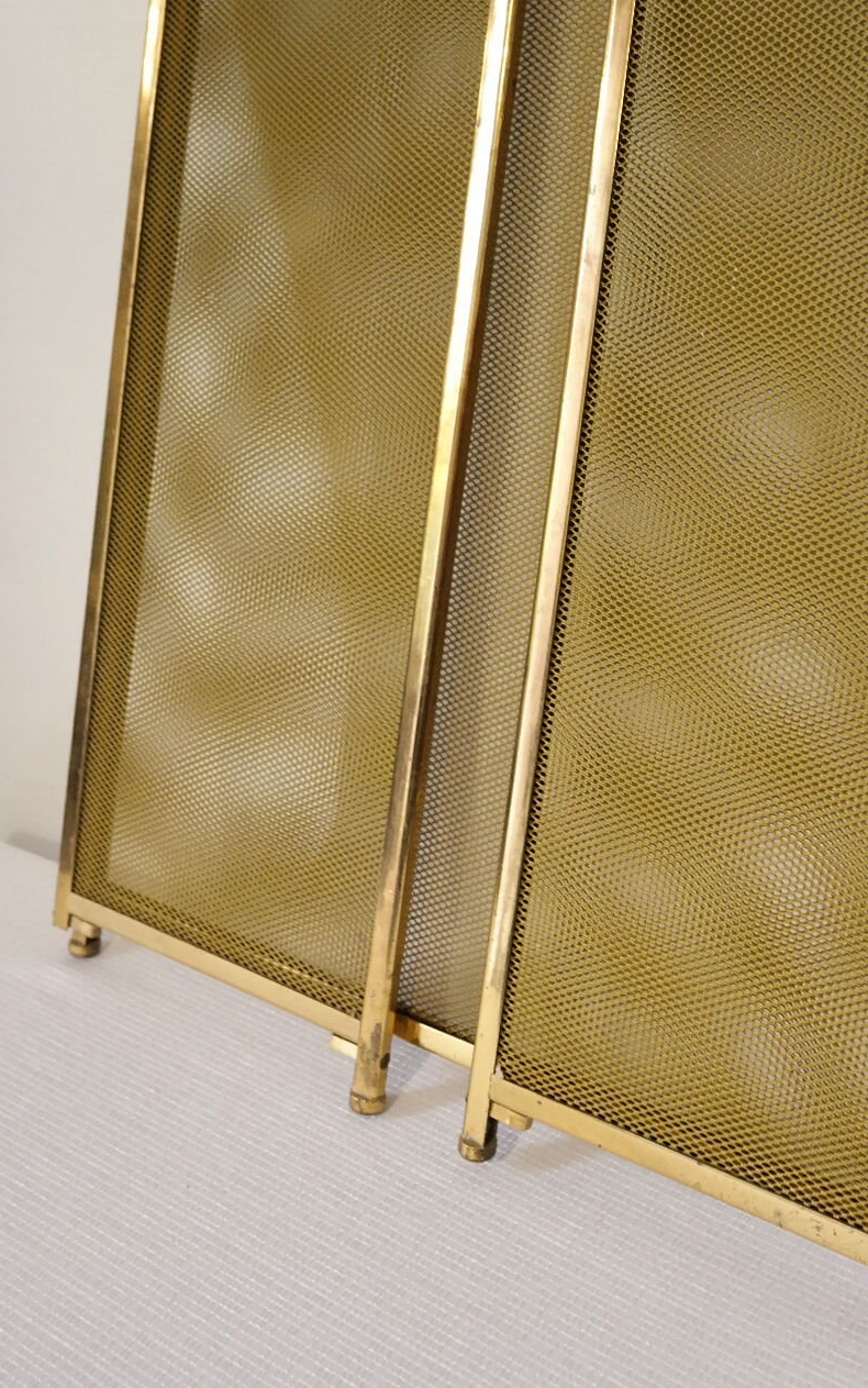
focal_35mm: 46
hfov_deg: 27.7
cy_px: 533
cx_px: 628
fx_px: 1740
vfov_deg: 43.2
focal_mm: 22
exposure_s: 1/30
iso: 1600
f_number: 6.3
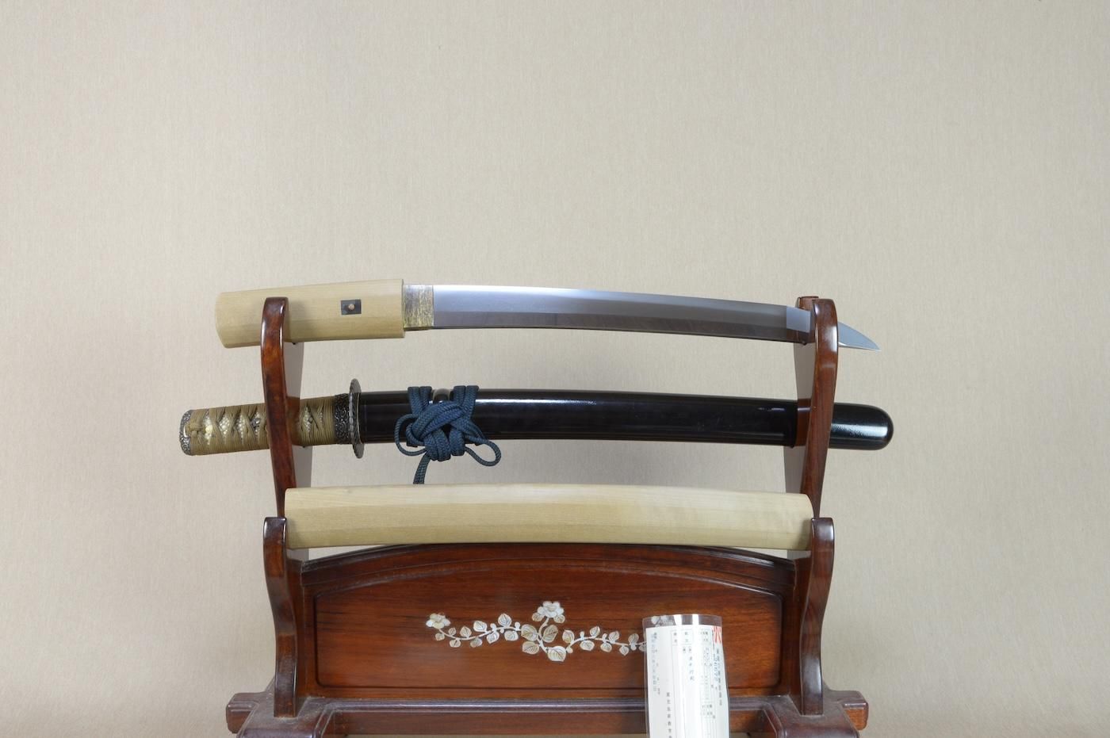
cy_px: 369
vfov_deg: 39.9
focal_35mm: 33
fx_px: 1017
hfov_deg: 57.3
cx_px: 555
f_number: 11
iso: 400
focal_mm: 22
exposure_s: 1/2
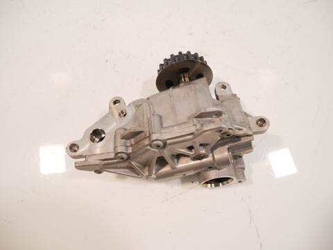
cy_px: 125
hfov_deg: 71.6
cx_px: 166
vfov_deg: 56.8
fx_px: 231
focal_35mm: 24
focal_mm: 12
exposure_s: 1/60
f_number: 3.5
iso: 500
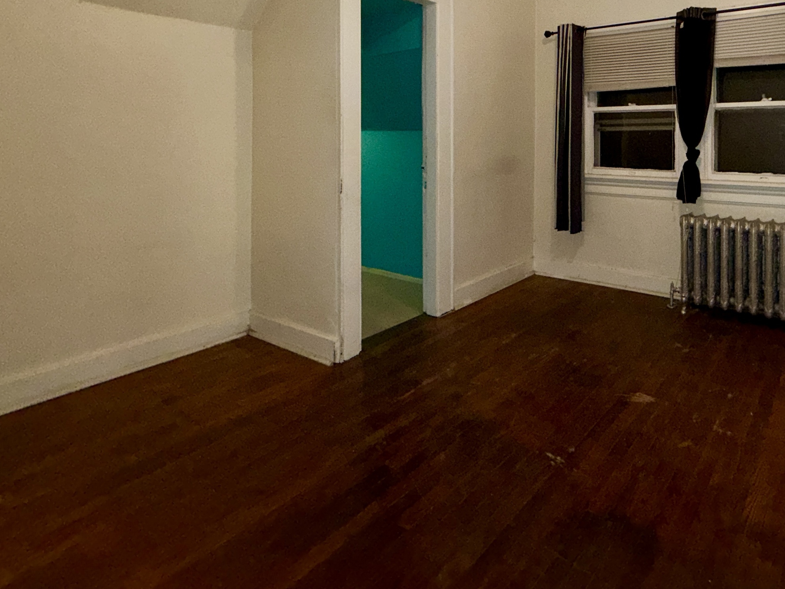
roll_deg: +0.0
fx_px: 499
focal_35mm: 22
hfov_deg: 73.8
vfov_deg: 57.6
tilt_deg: +0.0
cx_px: 530
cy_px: 140
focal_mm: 2.22
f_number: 2.2
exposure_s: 1/60
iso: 100
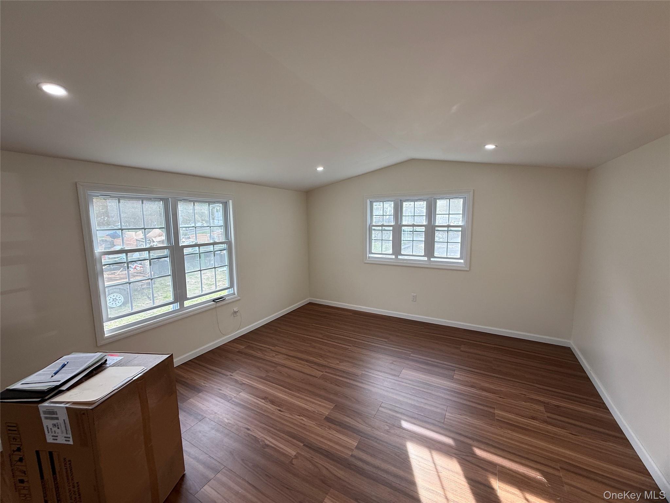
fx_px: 271
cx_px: 335
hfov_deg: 102.1
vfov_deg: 85.7
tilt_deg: -5.1
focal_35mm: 14
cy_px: 252
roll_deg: +0.3
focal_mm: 2.22
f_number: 2.2
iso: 50
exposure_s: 1/120
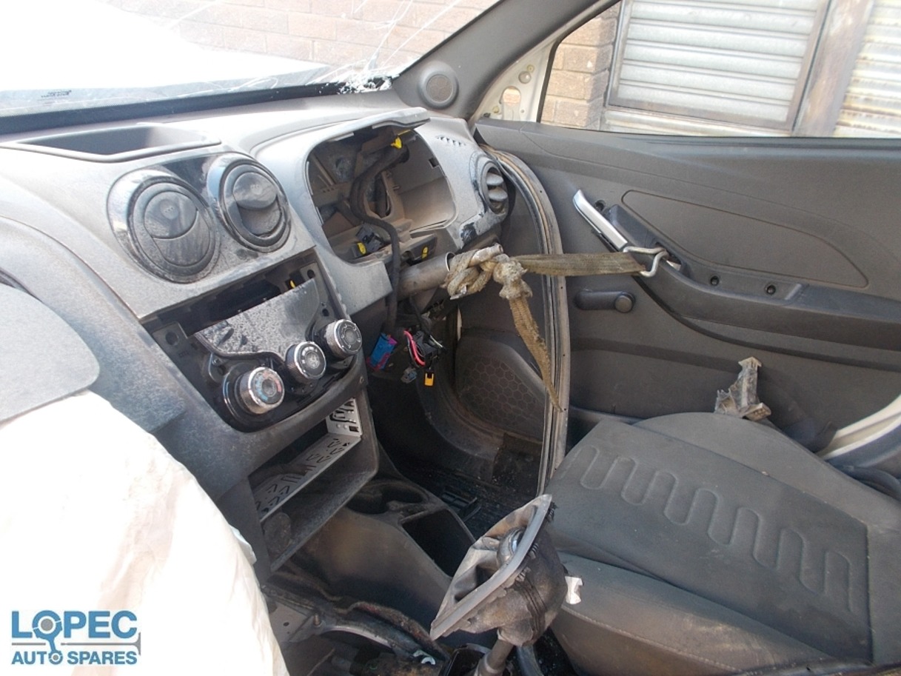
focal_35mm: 26
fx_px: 677
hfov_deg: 67.3
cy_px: 338
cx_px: 450
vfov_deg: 53.1
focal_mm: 4.6
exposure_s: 1/25
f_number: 3.2
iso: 125
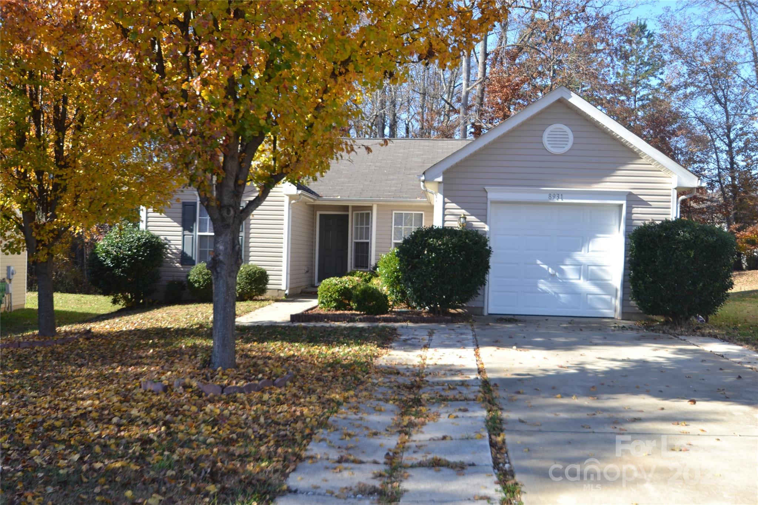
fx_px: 695
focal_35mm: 33
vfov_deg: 40.0
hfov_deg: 57.2
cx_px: 379
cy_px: 252
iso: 100
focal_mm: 22
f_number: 5.6
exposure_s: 1/125
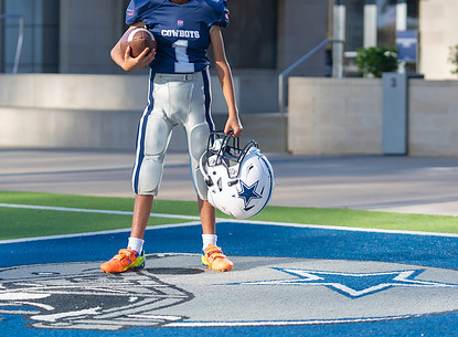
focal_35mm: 119
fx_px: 1563
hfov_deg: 16.7
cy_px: 117
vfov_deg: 12.3
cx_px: 187
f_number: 3.2
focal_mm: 77
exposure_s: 1/500
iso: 100
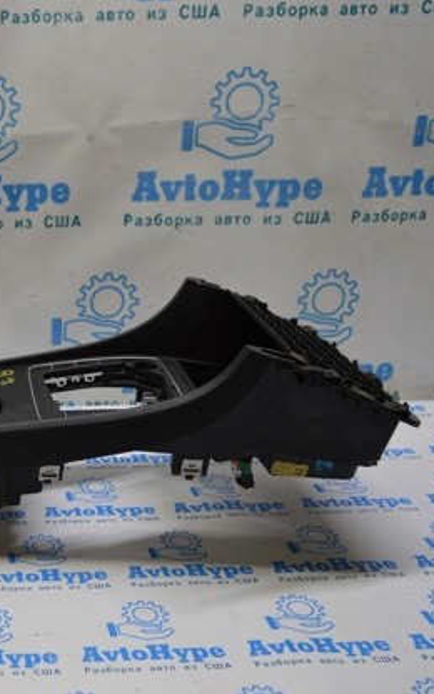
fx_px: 889
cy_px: 341
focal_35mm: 47
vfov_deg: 42.6
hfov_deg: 24.7
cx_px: -92
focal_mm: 20
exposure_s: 1/80
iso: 400
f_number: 4.5
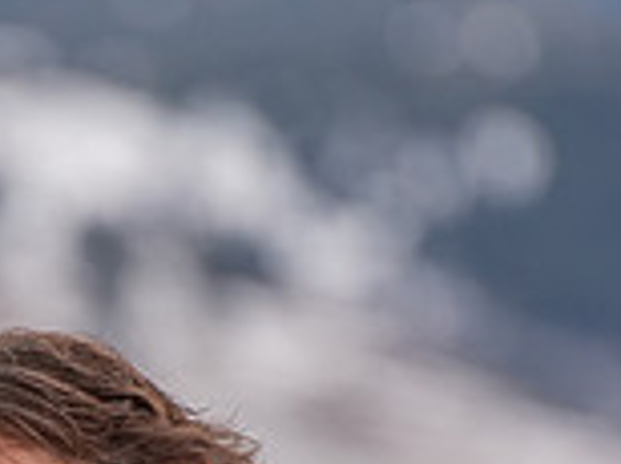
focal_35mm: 979
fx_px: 17536
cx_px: 32
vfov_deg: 1.5
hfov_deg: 2.0
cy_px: 688
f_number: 5.6
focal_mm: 270
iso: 200
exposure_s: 1/640
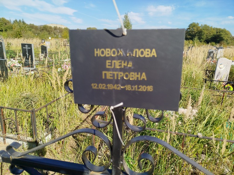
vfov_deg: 56.8
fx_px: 162
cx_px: 117
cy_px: 88
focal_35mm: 24
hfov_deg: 71.6
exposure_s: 1/852
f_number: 1.7
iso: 50
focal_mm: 5.31
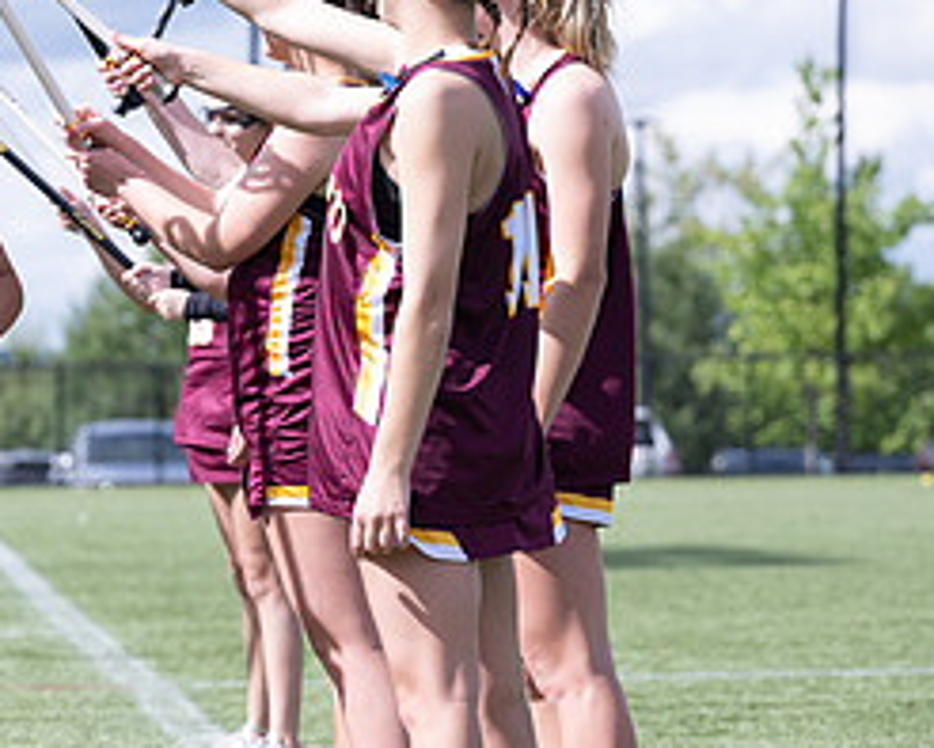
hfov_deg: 9.1
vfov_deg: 7.4
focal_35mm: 210
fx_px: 5807
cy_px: 283
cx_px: -53
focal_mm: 95
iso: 280
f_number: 3.5
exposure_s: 1/2000
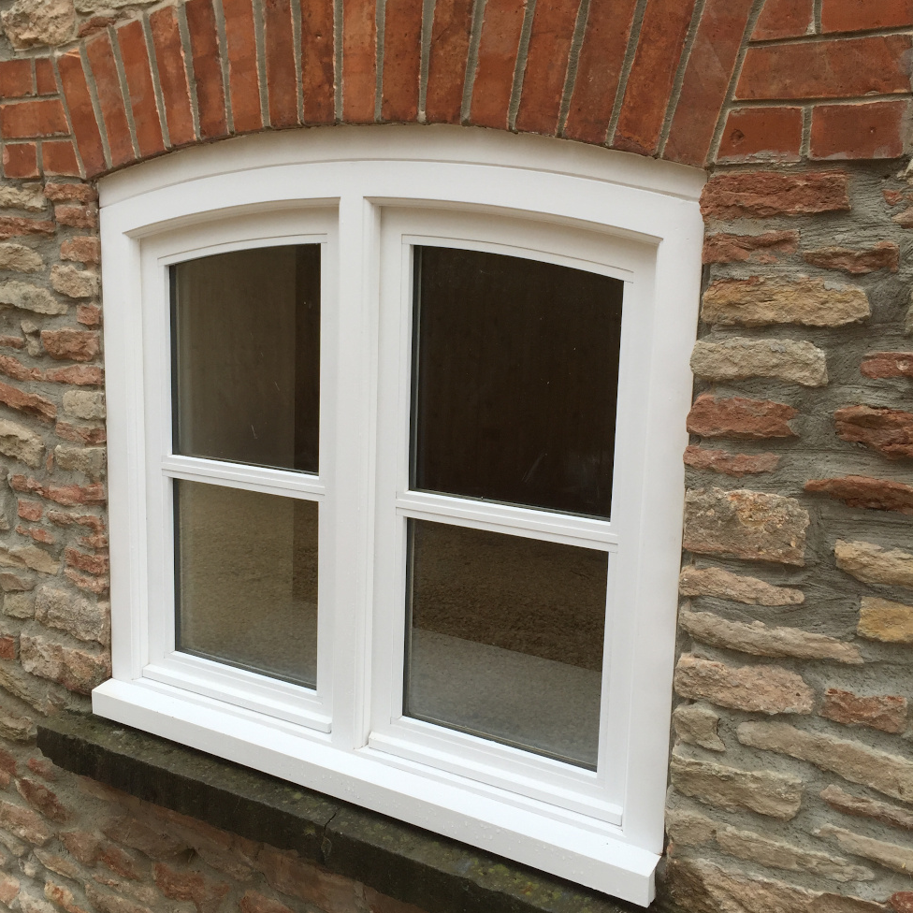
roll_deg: -1.6
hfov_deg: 47.2
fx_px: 1044
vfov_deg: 47.2
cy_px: 449
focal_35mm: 35
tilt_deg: -8.9
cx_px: 447
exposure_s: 1/363
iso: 32
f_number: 2.2
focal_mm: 4.15
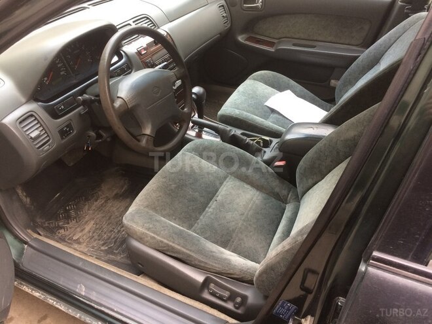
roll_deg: +2.8
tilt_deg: -36.6
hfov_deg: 61.7
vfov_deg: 48.2
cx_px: 216
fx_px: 362
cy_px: 162
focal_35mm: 29
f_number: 2.2
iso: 40
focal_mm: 4.15
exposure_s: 1/33
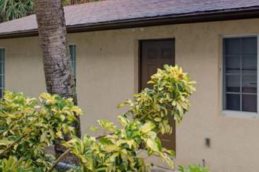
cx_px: 201
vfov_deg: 26.3
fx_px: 366
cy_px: 58
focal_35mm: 51
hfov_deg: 37.7
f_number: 2.8
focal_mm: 8.4
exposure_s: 1/125
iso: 100
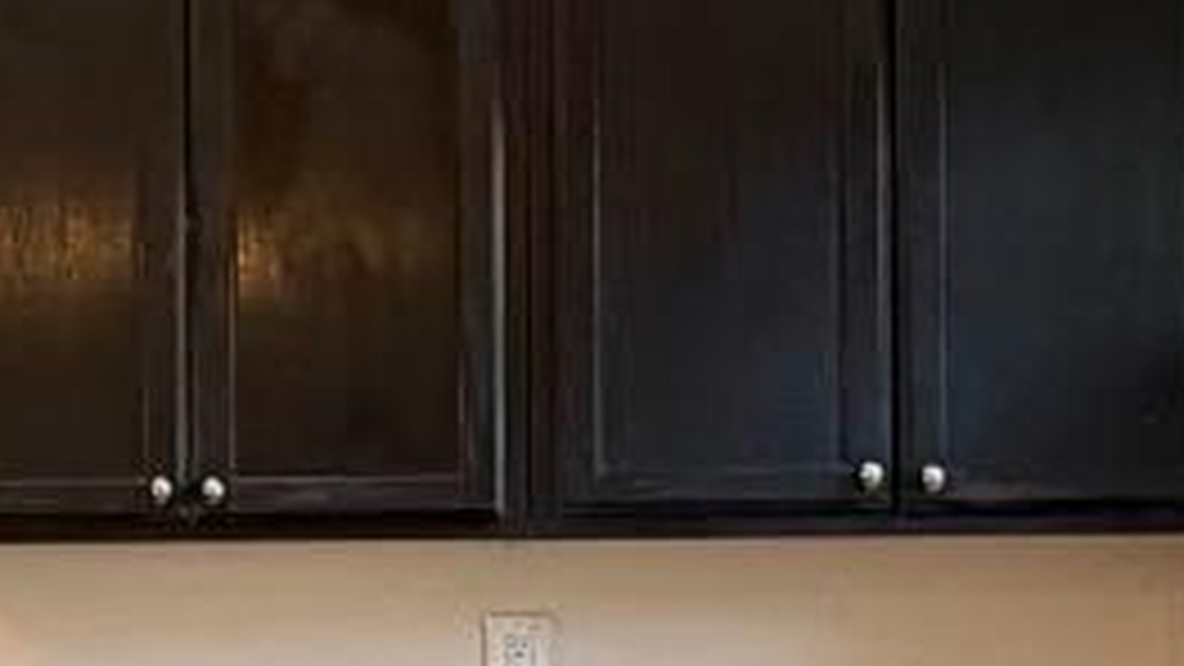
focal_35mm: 87
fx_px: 2732
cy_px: 578
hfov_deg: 21.7
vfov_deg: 13.8
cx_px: -419
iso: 200
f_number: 2.2
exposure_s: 1/120
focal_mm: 2.22
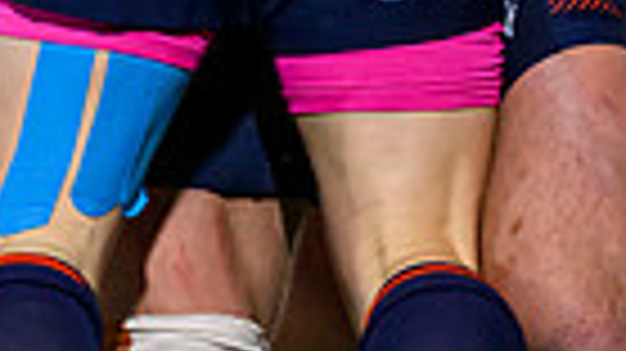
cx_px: 185
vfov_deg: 0.6
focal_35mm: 2075
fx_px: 34423
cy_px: -629
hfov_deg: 1.0
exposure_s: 1/2000
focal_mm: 400
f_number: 3.2
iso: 8000
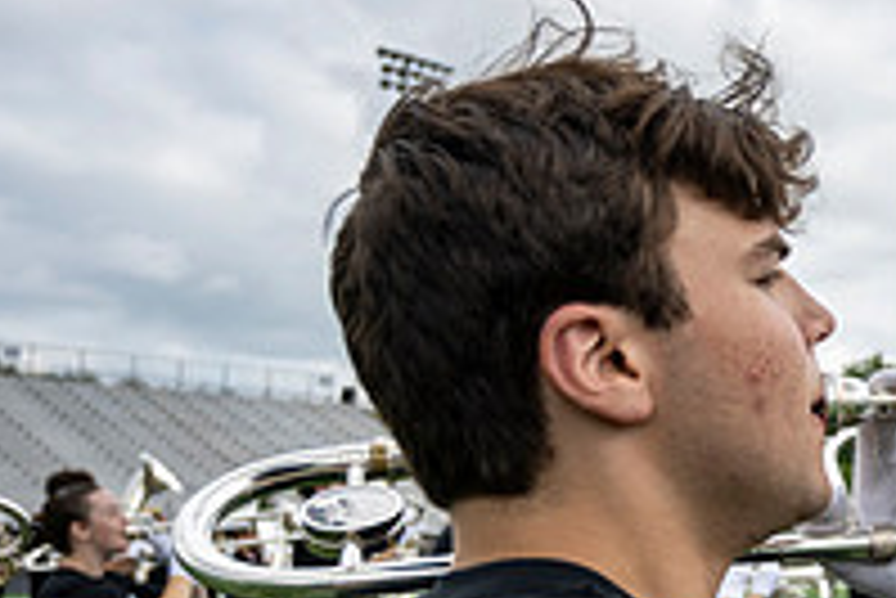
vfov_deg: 19.4
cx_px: 1256
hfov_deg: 24.1
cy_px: 384
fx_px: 1743
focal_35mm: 70
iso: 160
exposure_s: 1/800
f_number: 4
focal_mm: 24
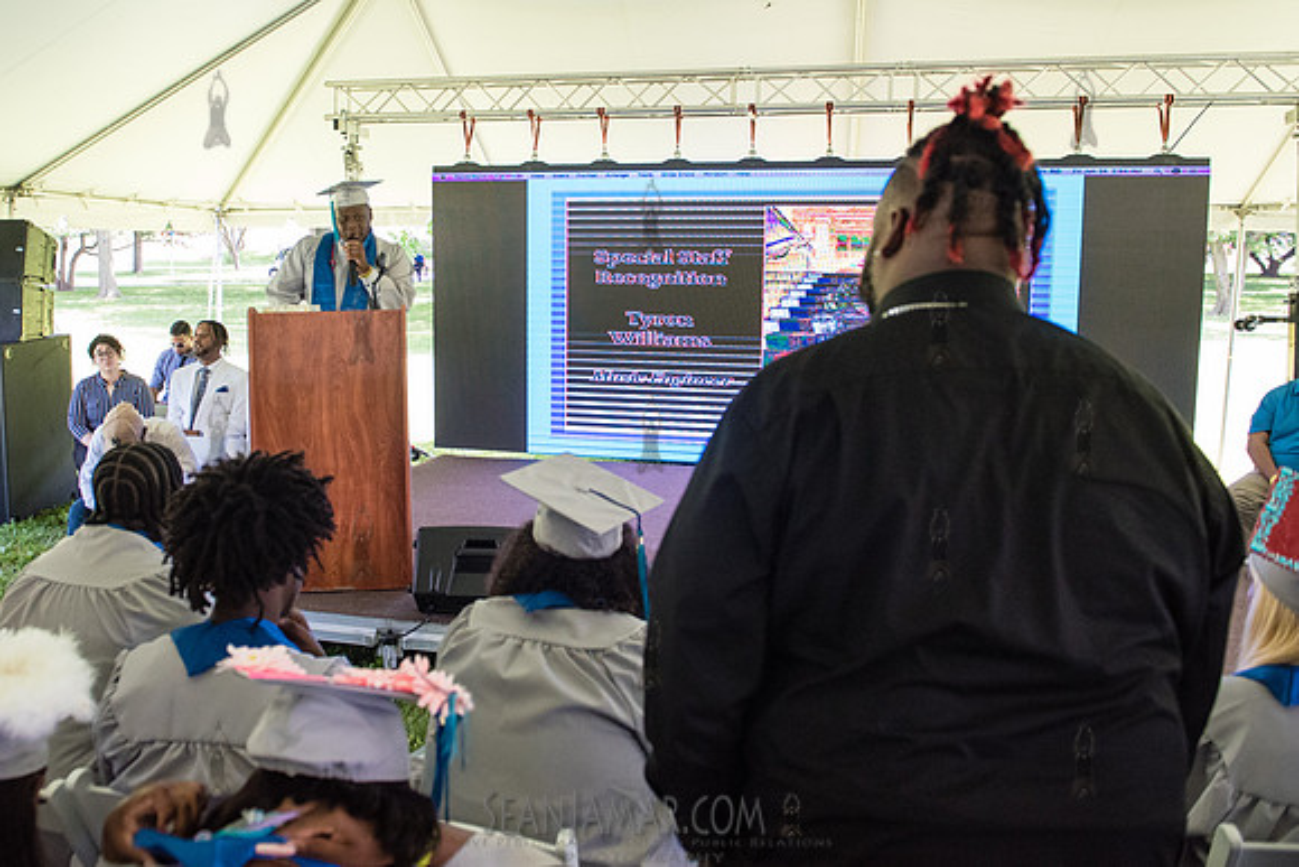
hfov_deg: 61.1
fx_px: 1083
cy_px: 344
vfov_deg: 43.4
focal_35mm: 30
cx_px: 491
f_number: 4
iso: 2500
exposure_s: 1/800
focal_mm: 24
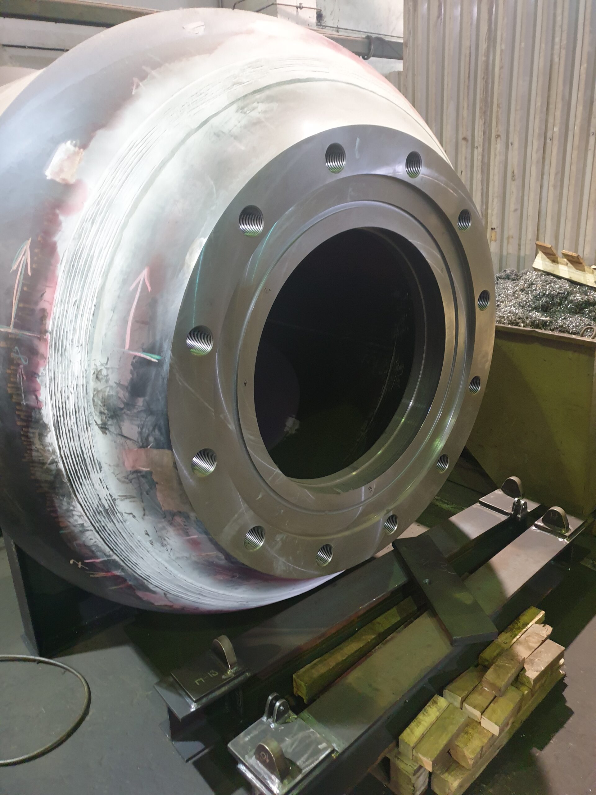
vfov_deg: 67.3
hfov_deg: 53.1
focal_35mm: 26
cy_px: 398
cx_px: 298
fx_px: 597
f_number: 1.5
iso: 320
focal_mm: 4.3
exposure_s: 1/25
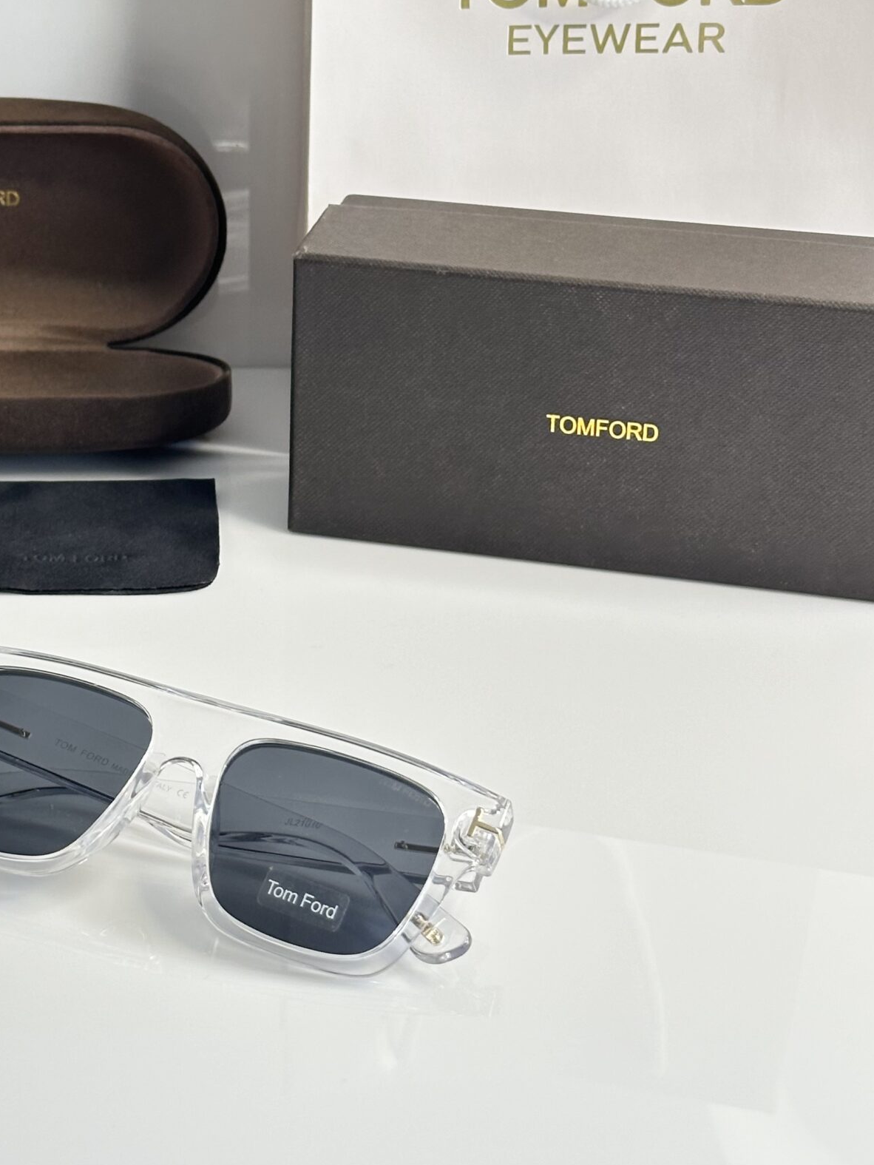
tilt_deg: -24.3
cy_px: 507
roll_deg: -0.5
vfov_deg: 25.0
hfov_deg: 18.7
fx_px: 2625
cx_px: 172
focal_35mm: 78
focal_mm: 6.86
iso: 125
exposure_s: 1/60
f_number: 1.78
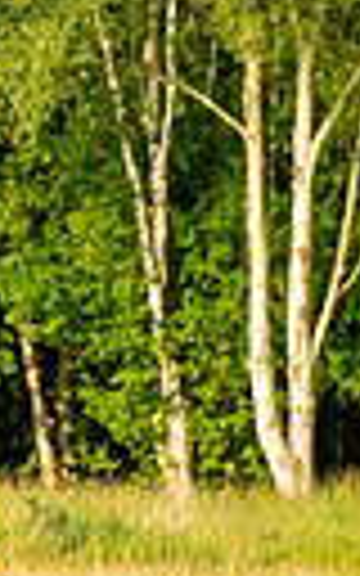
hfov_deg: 4.3
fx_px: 4568
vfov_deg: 7.2
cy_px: 686
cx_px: -842
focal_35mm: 291
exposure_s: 1/1000
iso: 400
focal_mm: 63
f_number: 5.6
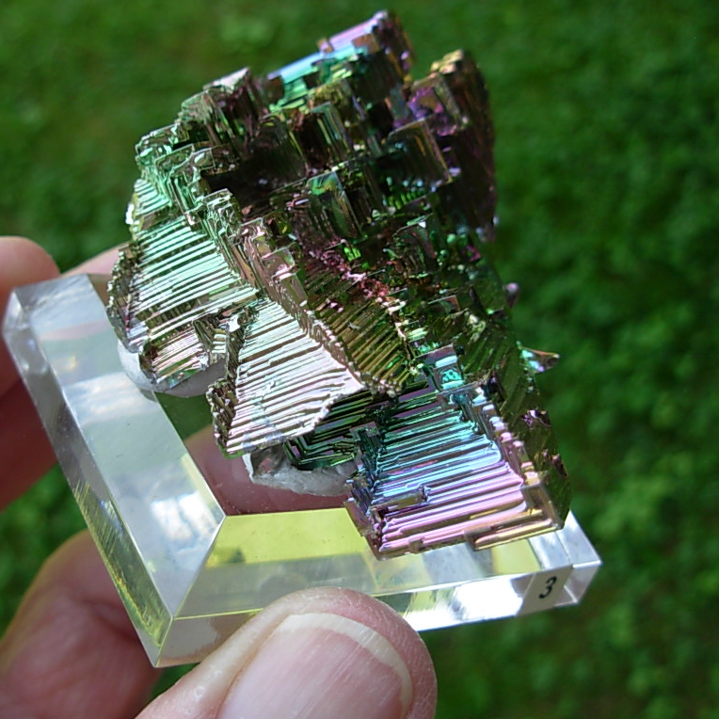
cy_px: 360
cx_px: 291
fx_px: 1057
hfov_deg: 37.4
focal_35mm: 45
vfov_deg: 37.6
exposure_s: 1/215
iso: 50
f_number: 2.9
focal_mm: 6.3
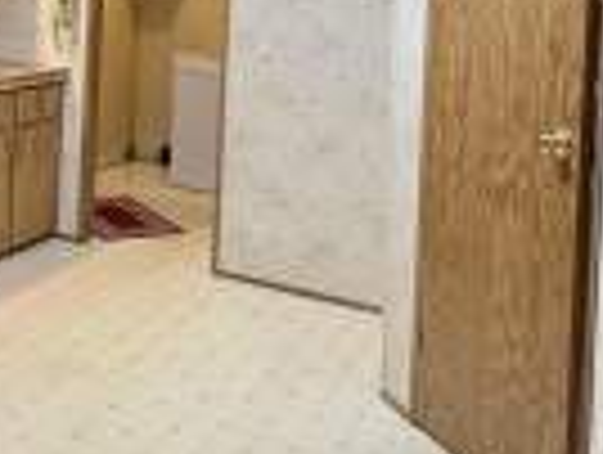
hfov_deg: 35.4
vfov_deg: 27.4
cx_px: 36
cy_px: -9
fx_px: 873
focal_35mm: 50
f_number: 2.2
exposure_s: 1/60
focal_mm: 2.22
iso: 250
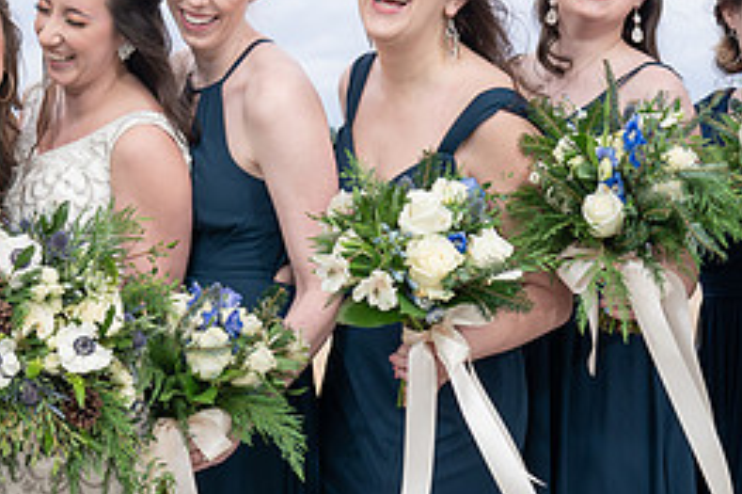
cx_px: 76
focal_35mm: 83
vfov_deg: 16.4
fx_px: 1710
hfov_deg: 23.8
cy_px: 207
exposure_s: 1/250
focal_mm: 35
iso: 64
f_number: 4
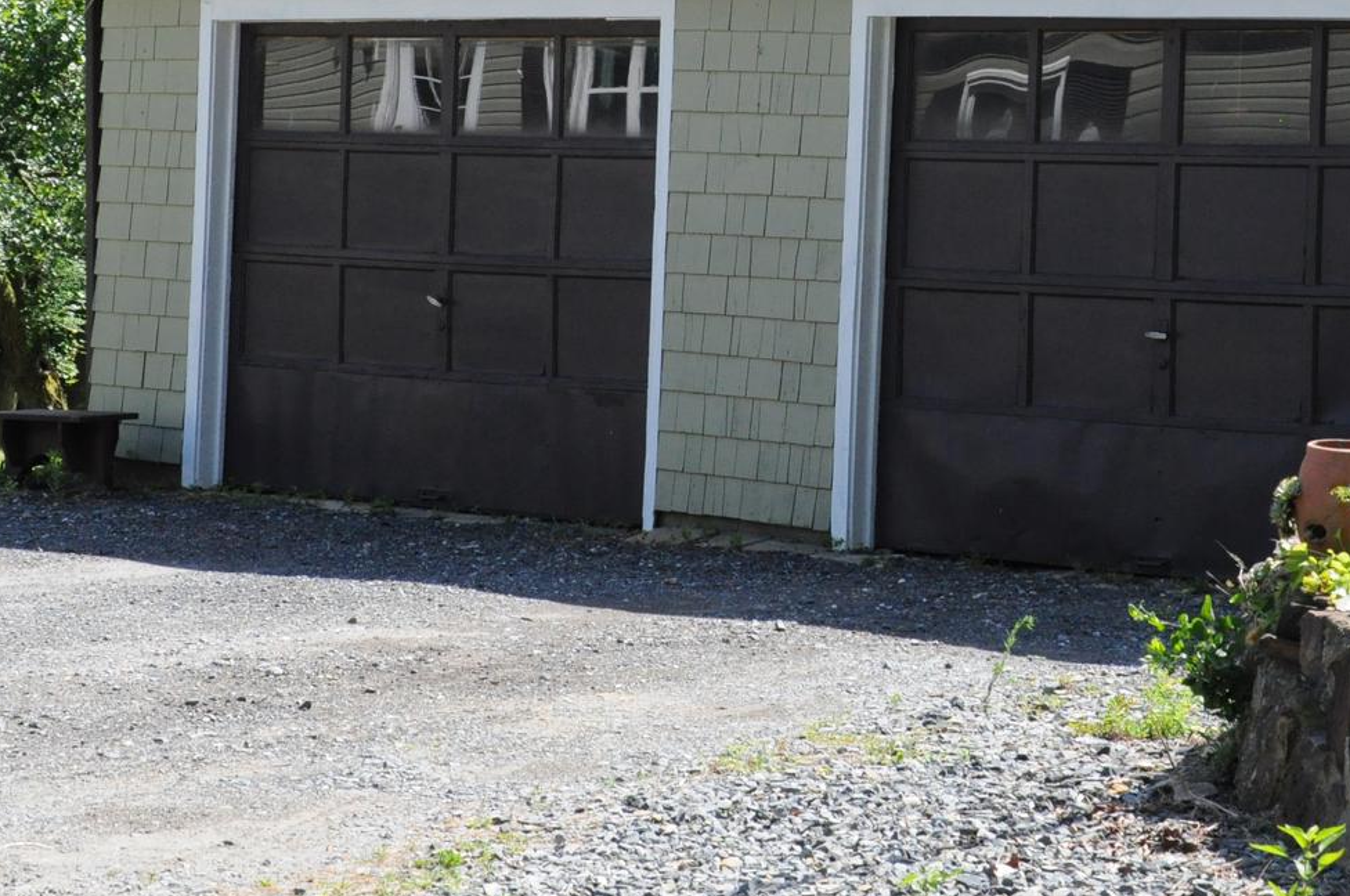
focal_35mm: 107
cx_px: 881
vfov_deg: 12.7
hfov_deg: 19.1
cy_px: 163
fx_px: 4007
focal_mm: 34
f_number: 10
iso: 1250
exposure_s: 1/1000
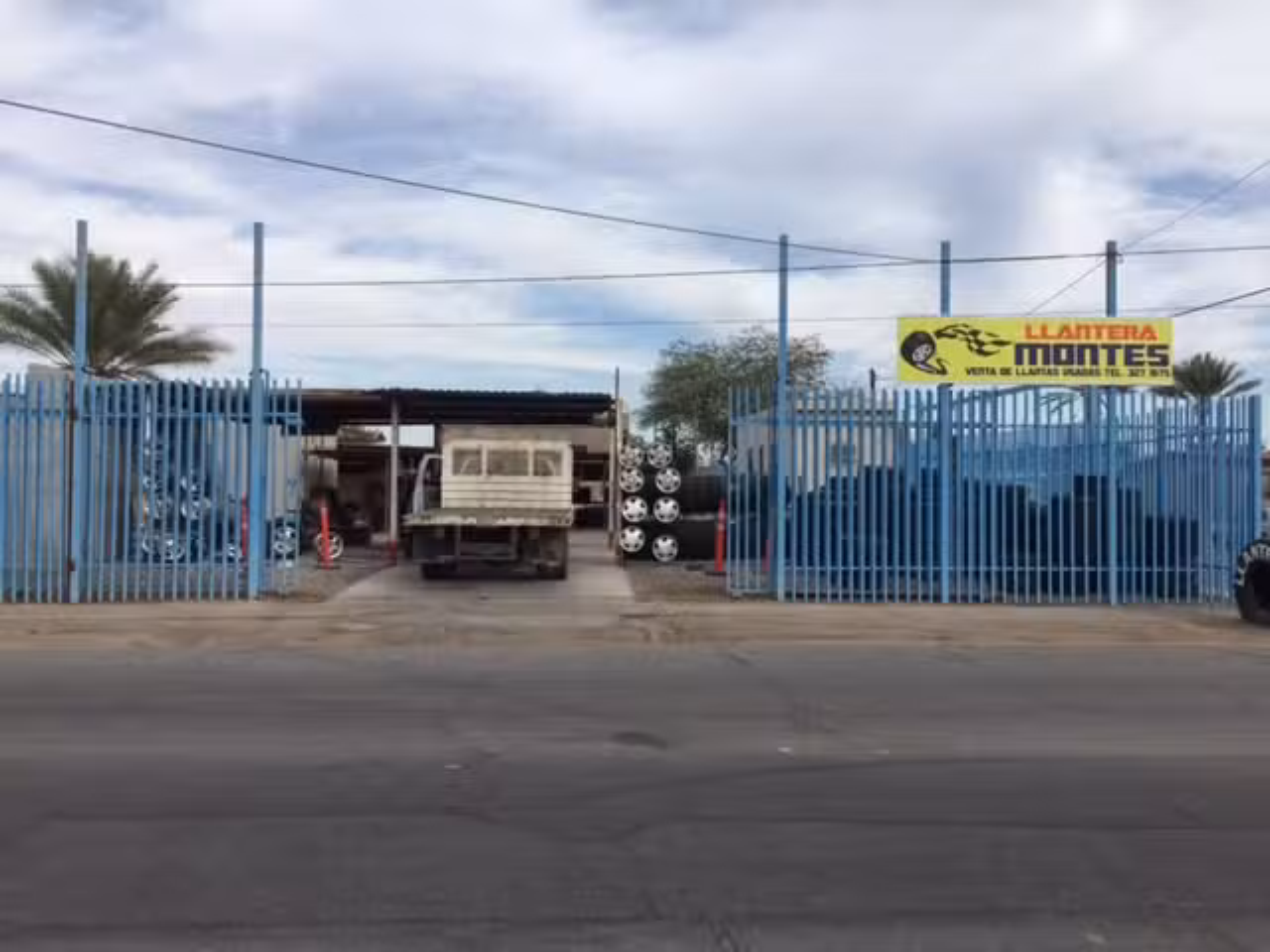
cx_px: 635
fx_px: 1064
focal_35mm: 29
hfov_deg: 61.7
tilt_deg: -0.2
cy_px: 476
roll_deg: -0.1
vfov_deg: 48.2
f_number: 2.2
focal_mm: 4.15
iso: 32
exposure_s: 1/1721
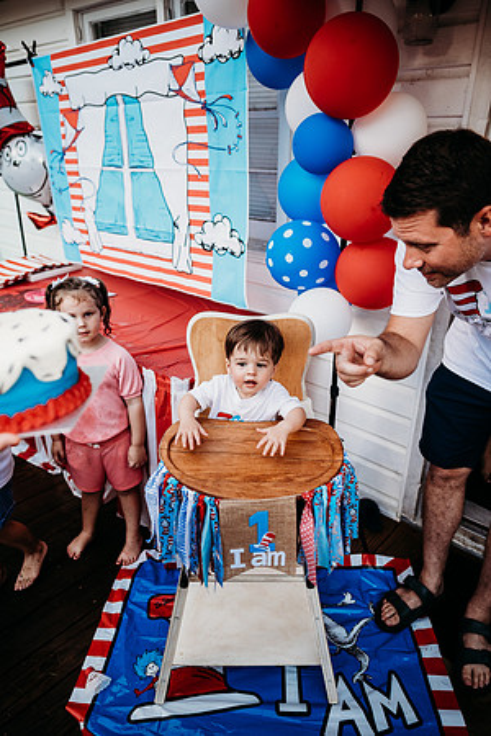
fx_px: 491
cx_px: 246
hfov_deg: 53.1
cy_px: 368
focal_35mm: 24
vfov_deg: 73.7
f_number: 2.5
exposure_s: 1/320
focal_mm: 24
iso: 400
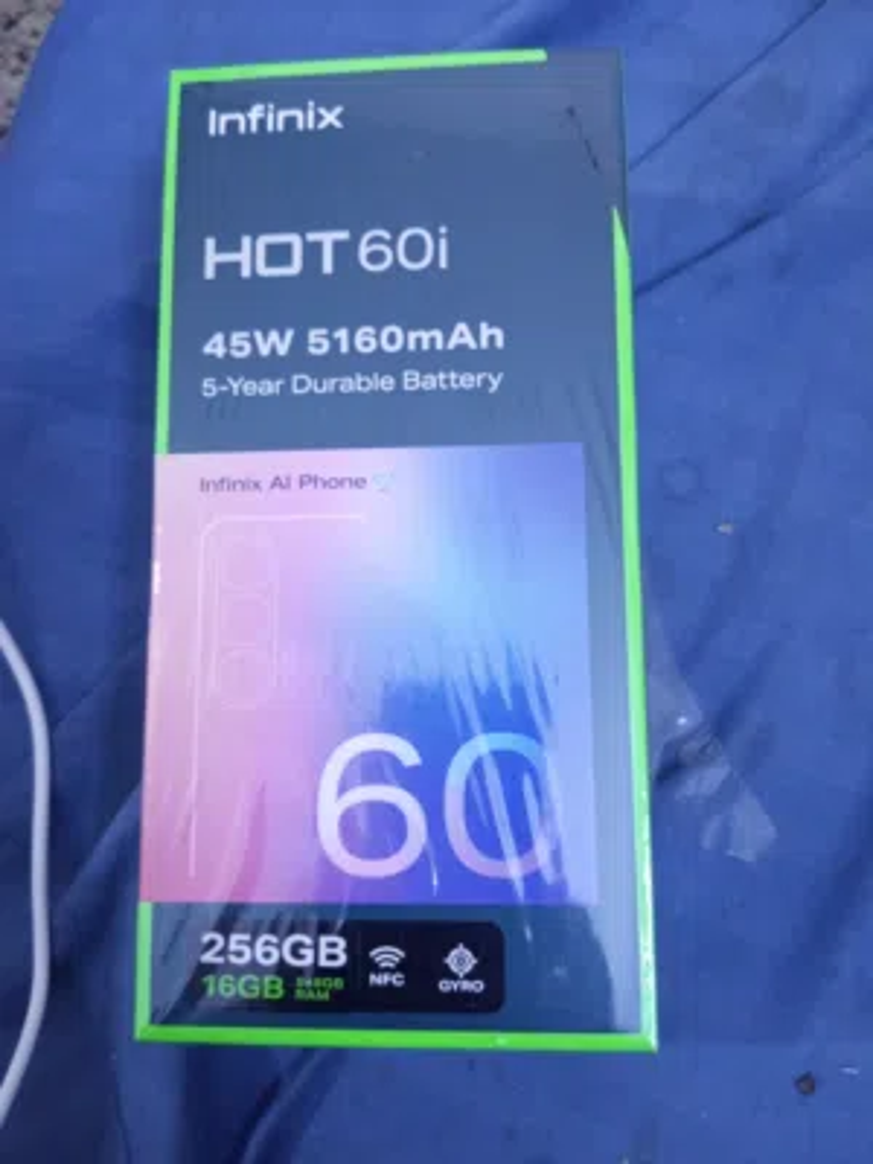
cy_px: 582
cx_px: 436
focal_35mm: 23
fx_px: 773
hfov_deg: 58.9
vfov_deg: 73.9
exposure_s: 1/33.3
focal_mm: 4.15
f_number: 1.6
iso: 890
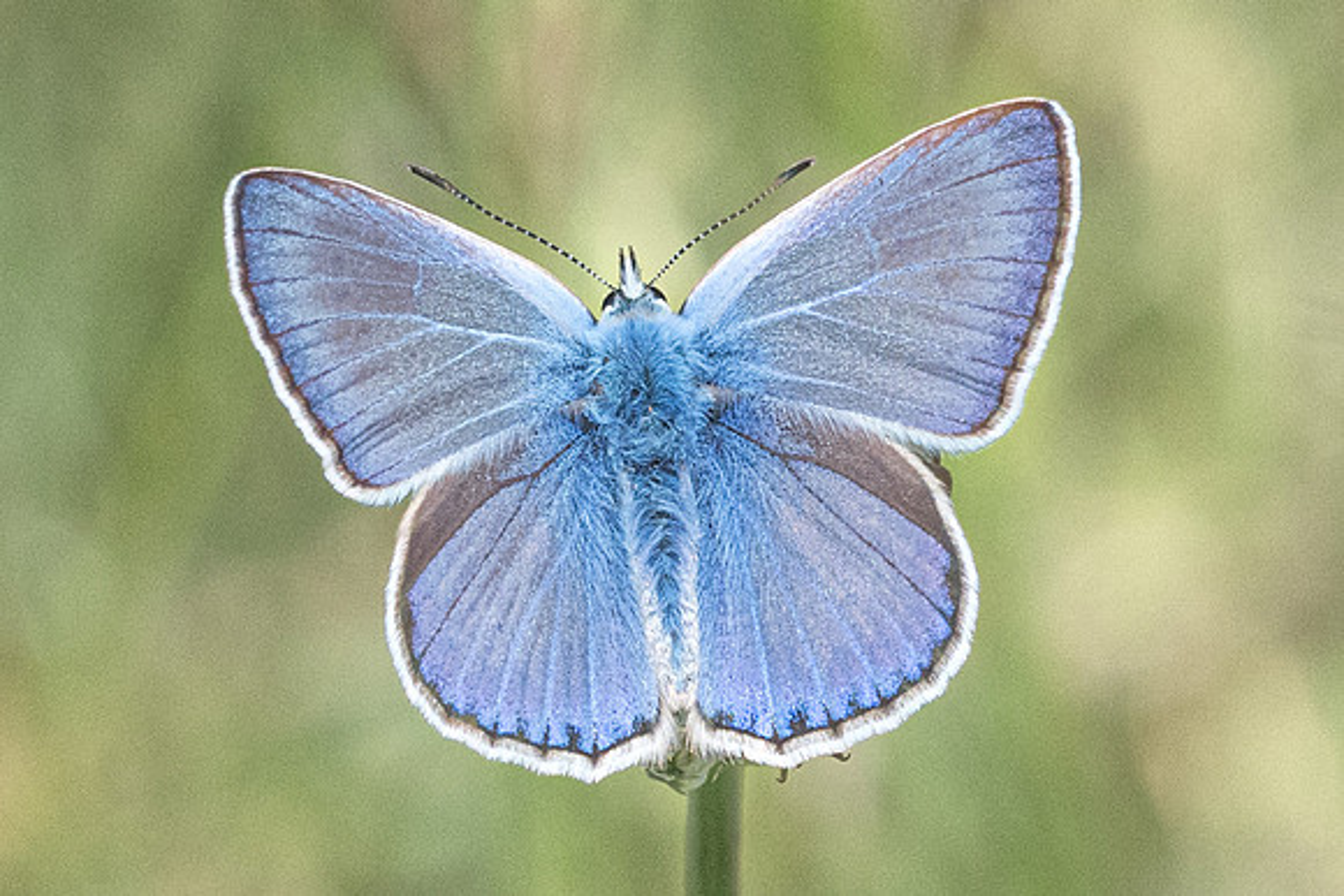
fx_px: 27770
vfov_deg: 1.9
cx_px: 665
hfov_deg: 2.8
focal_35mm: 744
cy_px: 516
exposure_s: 1/1250
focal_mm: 150
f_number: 11
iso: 800
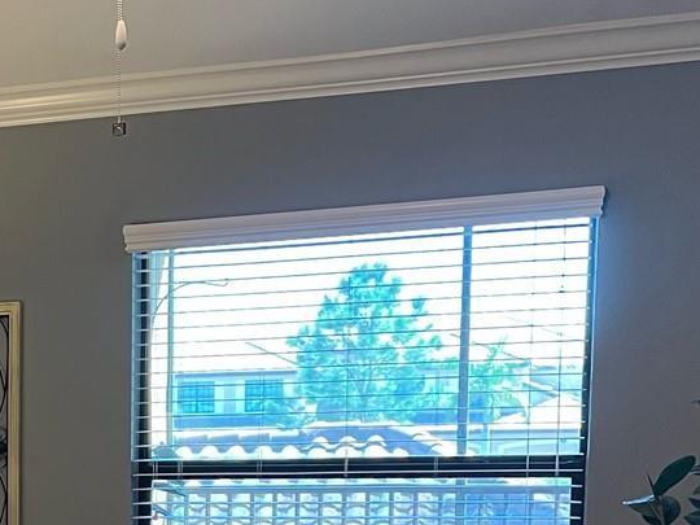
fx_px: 1557
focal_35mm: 77
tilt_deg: -8.0
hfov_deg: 23.4
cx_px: -118
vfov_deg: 18.2
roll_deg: +0.9
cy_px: 630
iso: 100
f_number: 1.5
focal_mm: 5.7
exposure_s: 1/60
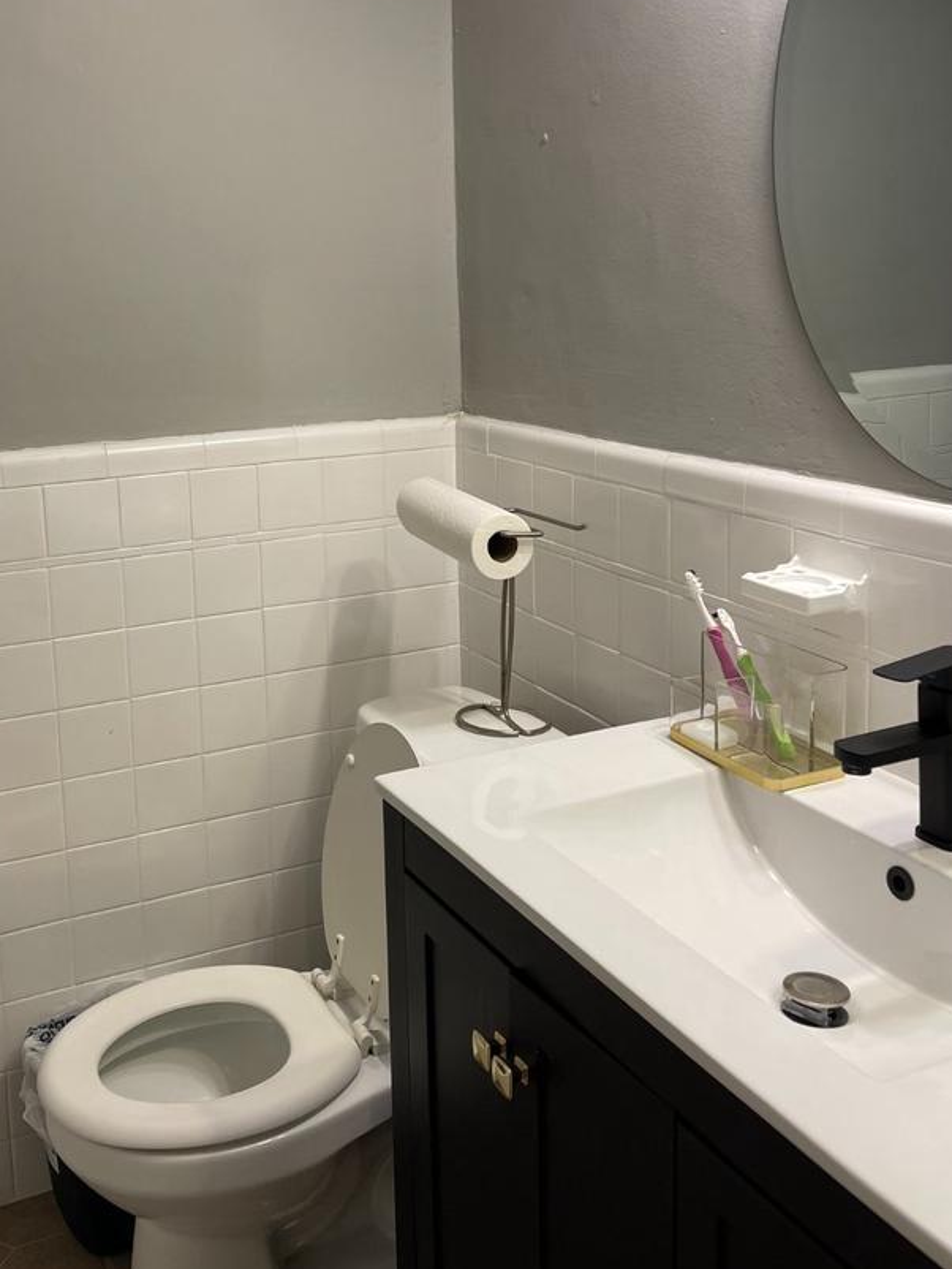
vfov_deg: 51.9
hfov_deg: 40.4
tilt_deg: -7.4
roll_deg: +2.1
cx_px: 349
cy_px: 449
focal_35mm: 35
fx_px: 1283
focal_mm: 5.1
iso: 80
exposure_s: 1/60
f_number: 1.6
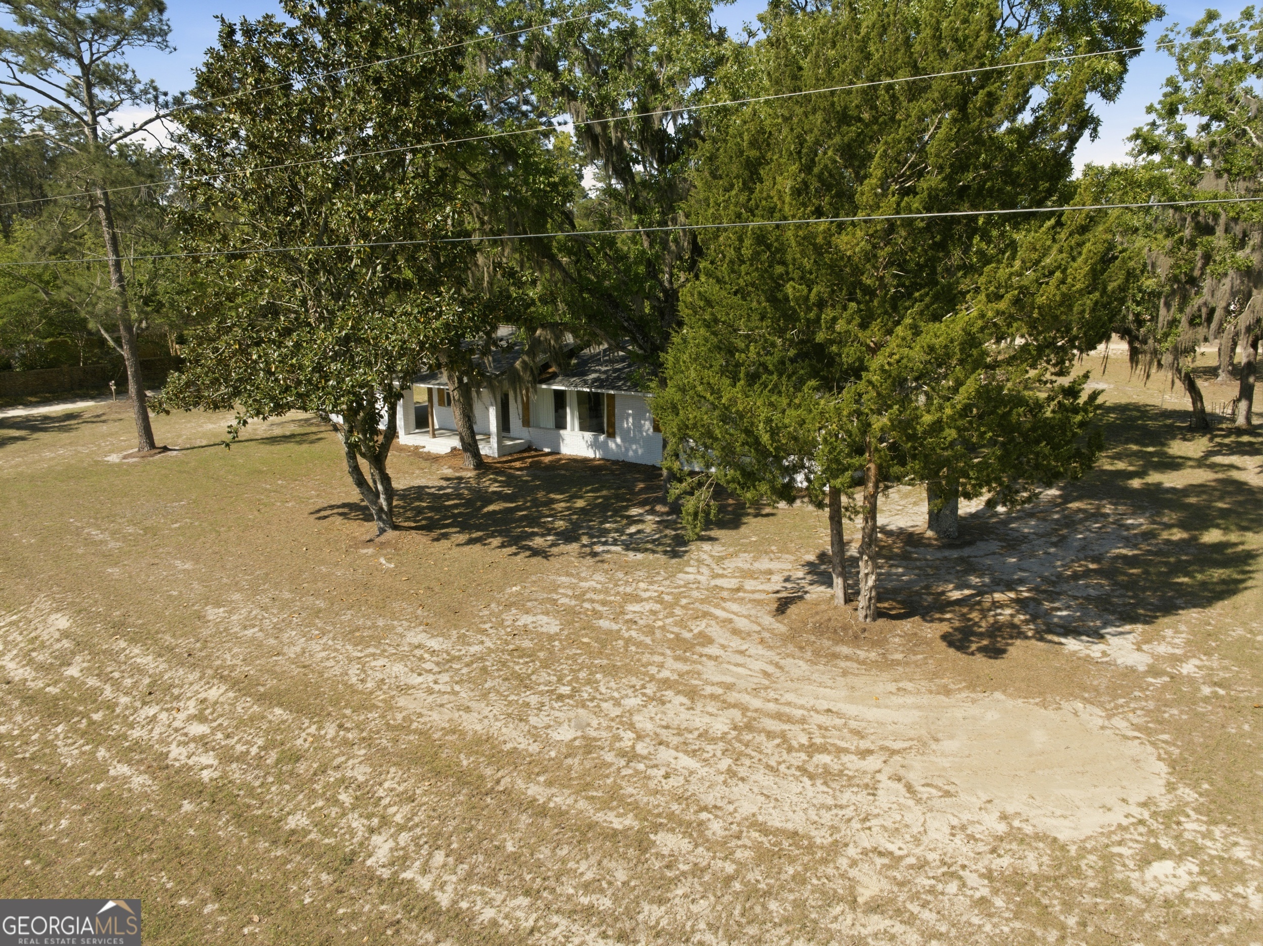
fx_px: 875
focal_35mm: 24
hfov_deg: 71.6
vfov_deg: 56.8
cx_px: 632
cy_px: 473
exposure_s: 1/160
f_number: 11
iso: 100
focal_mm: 12.3
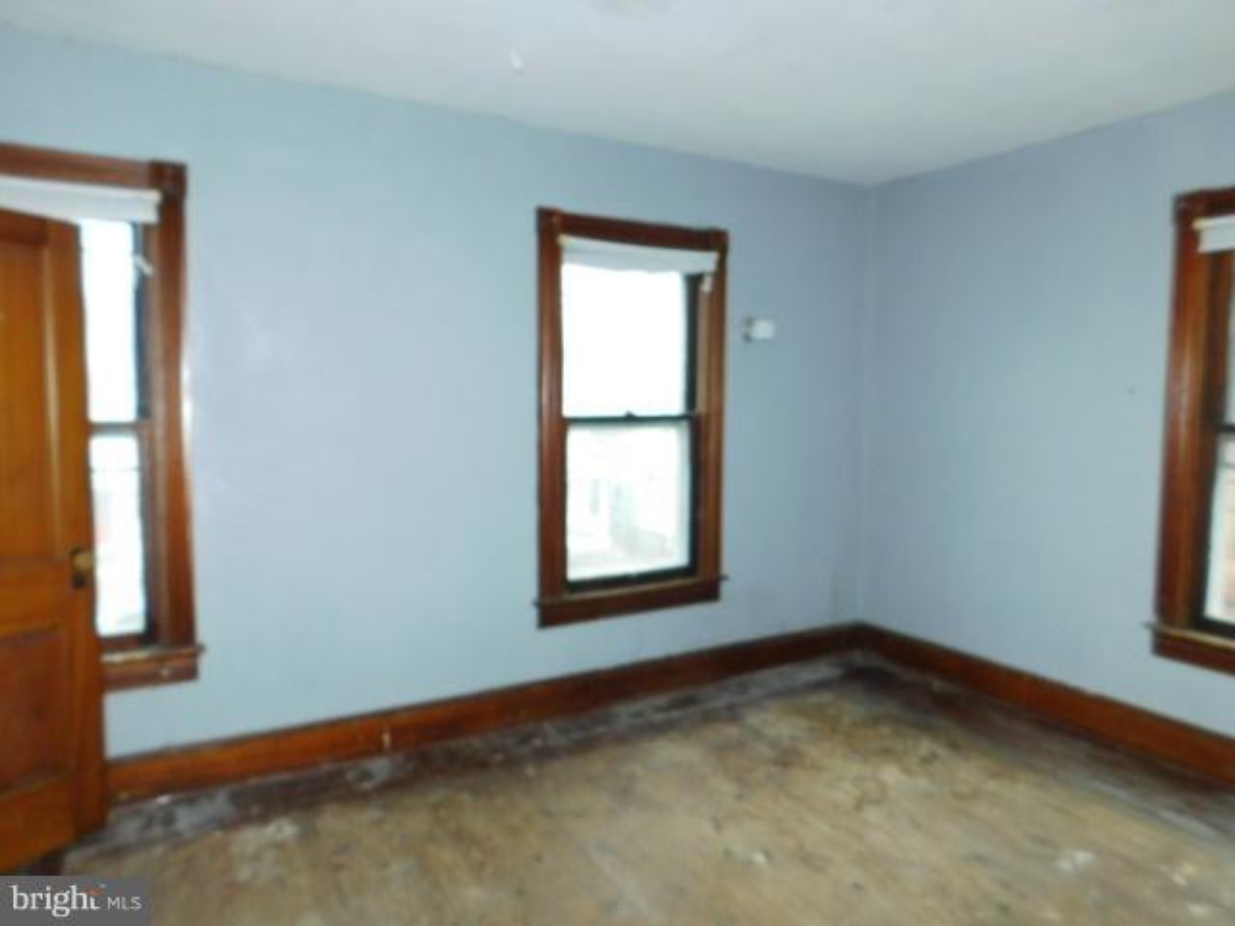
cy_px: 463
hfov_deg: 73.9
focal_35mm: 23
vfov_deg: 58.9
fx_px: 821
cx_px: 618
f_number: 3
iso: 200
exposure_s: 1/30
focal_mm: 4
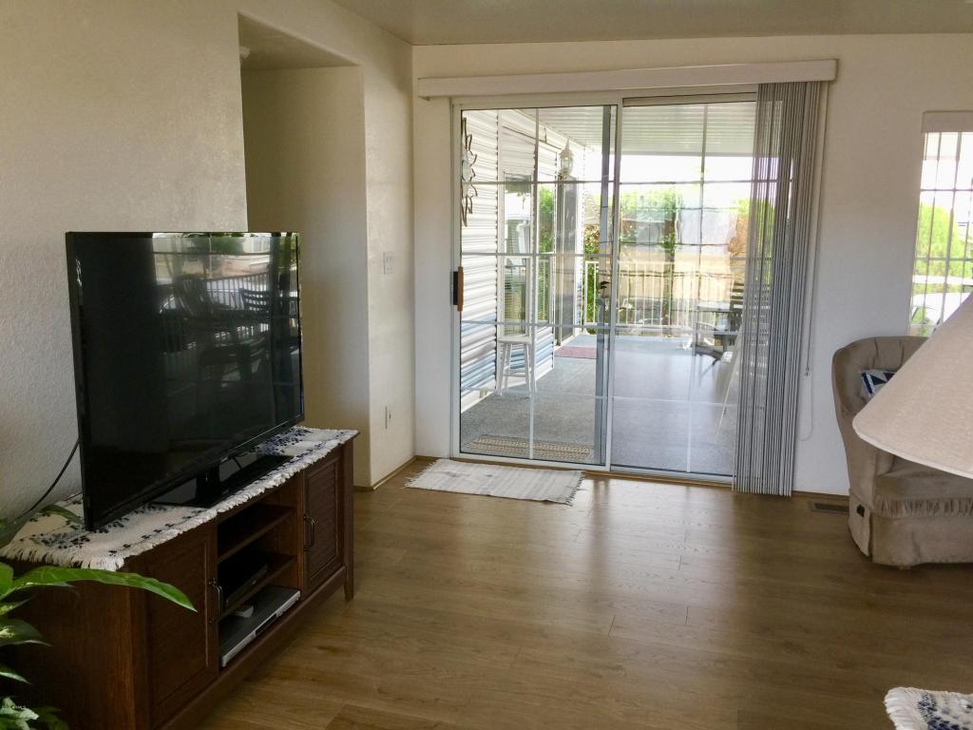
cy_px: 365
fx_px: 815
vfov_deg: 48.2
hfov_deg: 61.7
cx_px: 486
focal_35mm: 29
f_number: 2.2
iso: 32
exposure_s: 1/15
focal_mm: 4.15
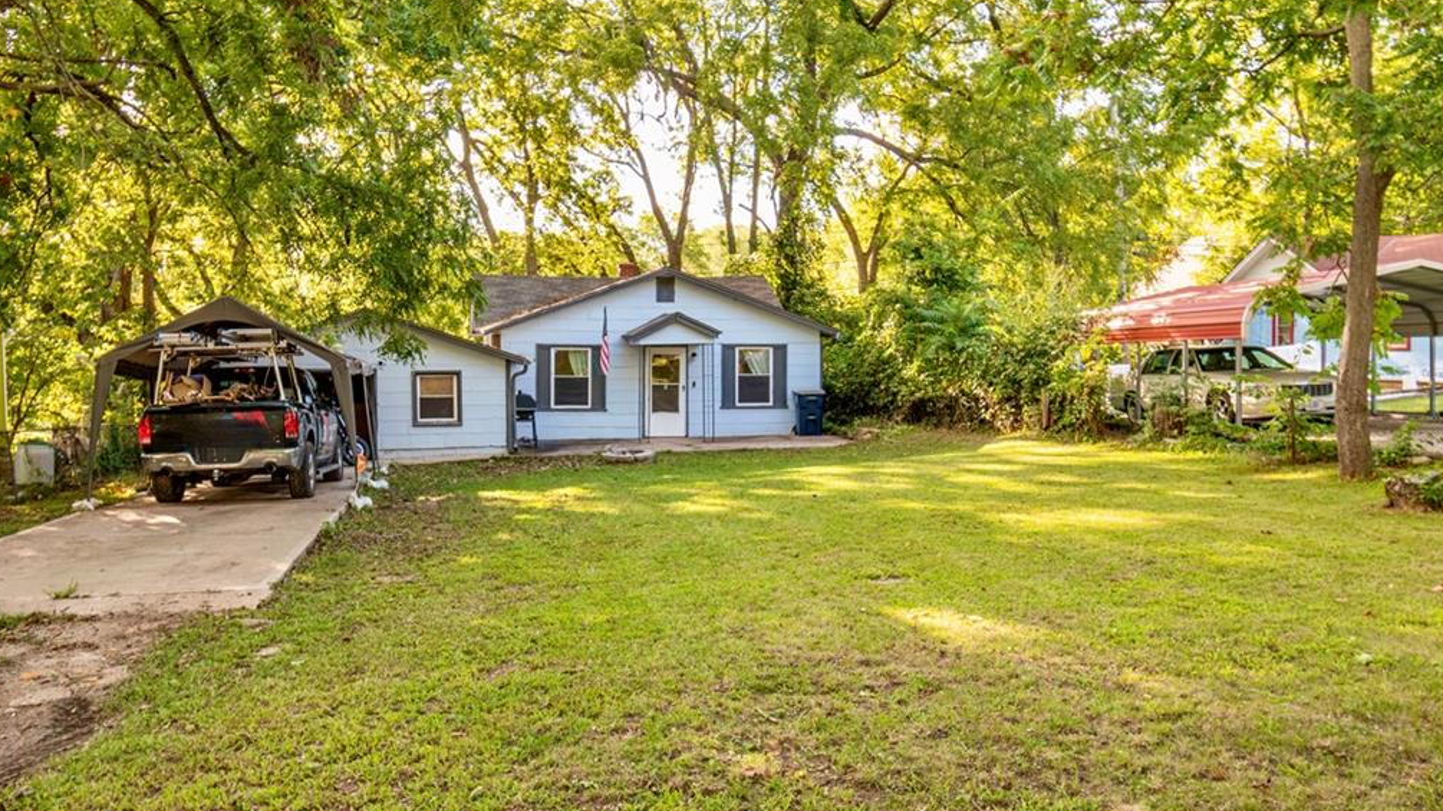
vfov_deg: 36.7
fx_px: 1224
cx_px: 719
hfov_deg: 61.0
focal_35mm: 32
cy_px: 403
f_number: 7.1
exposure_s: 1/60
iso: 320
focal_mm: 20
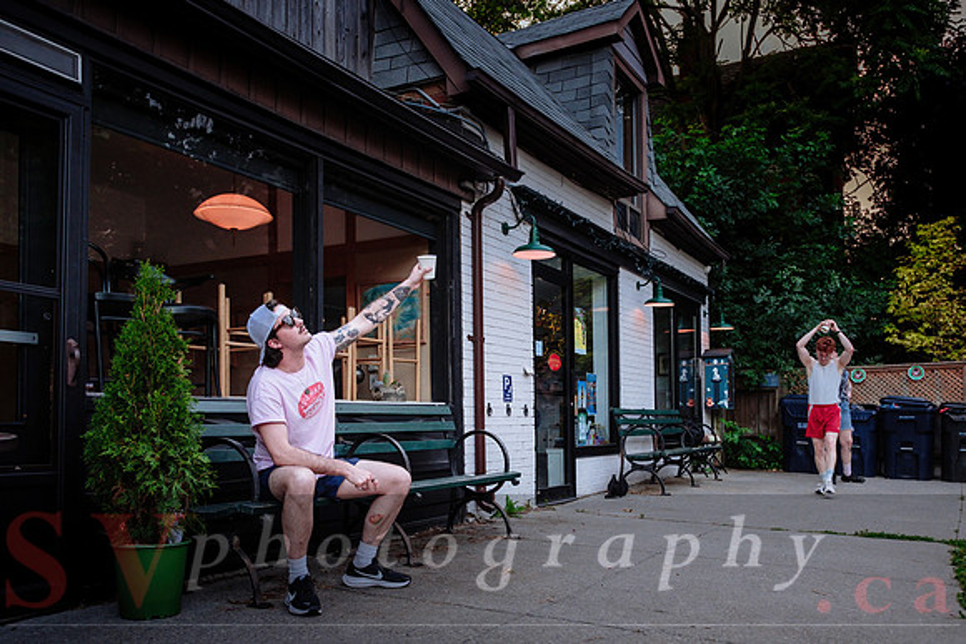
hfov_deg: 58.1
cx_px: 488
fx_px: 870
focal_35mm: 32
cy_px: 396
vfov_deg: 40.4
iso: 500
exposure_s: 1/1000
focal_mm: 17
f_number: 1.8
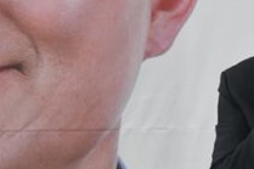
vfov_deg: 2.5
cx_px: 320
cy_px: 88
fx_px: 3891
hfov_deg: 3.7
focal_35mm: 552
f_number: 5.6
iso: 3200
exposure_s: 1/125
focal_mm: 180
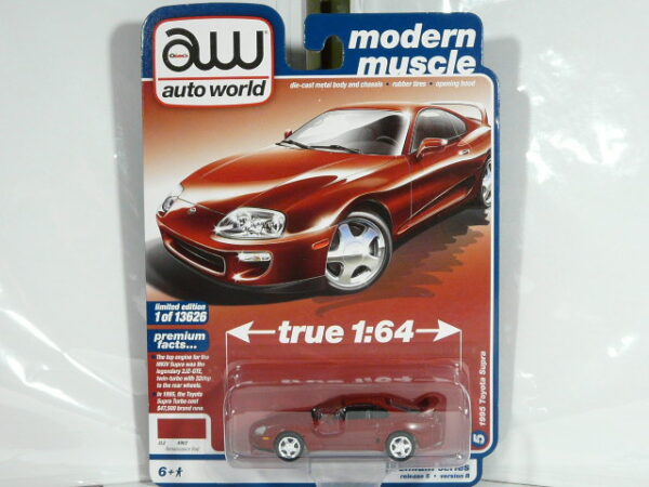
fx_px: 844
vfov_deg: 32.2
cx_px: 324
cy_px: 244
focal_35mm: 45
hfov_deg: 42.1
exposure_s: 1/40
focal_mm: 4.6
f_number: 2.8
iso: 100
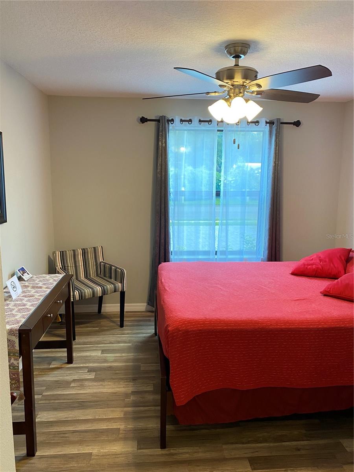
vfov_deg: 67.3
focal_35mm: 26
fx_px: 355
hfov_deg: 53.1
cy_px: 236
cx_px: 177
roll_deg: -0.7
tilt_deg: -8.0
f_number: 1.8
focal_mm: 4.25
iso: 80
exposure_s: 1/60
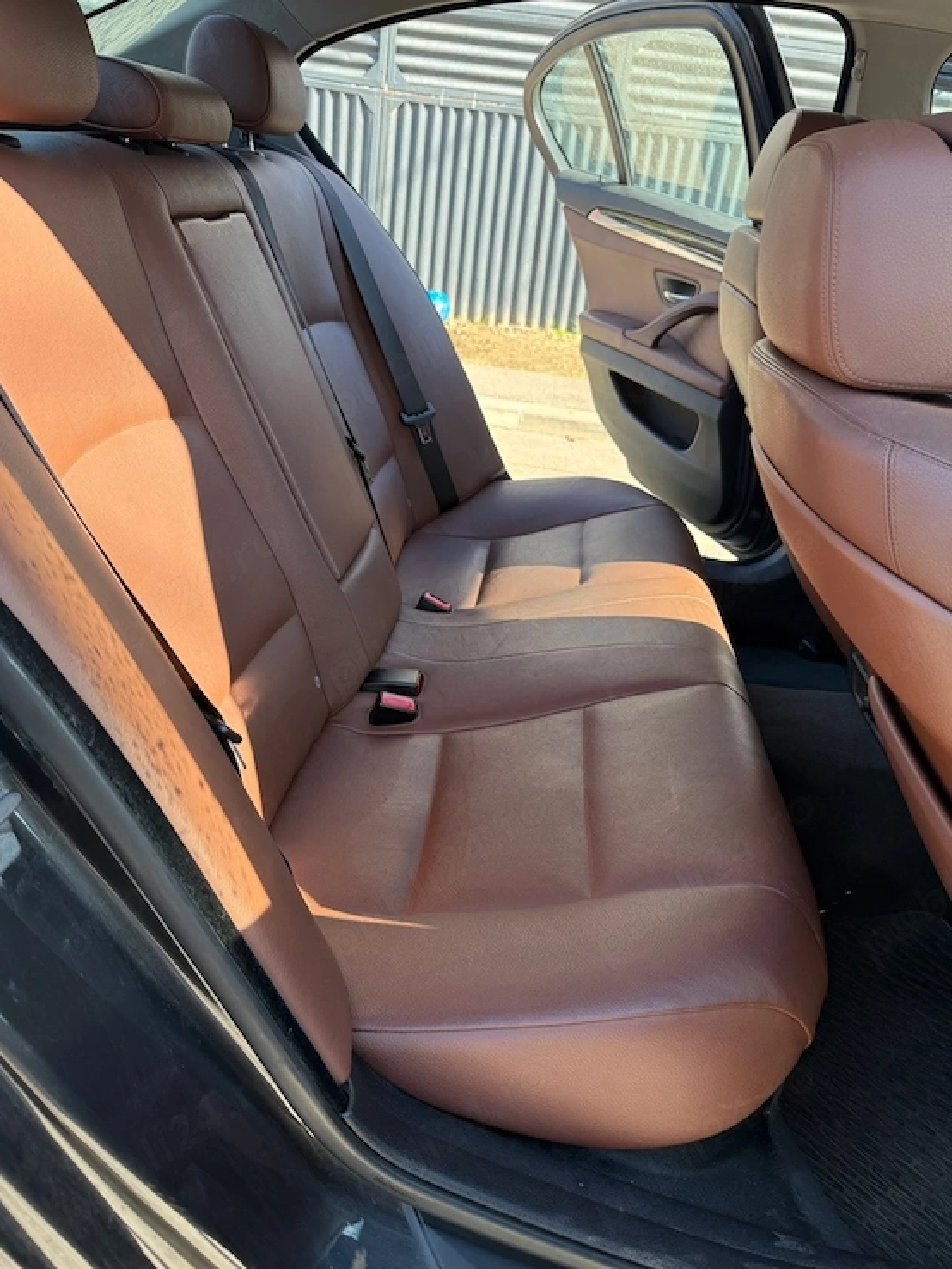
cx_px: 505
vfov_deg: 67.3
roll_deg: -8.8
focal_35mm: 26
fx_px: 953
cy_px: 650
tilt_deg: -26.9
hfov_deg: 53.1
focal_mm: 6.76
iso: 100
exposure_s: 1/339
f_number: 1.78
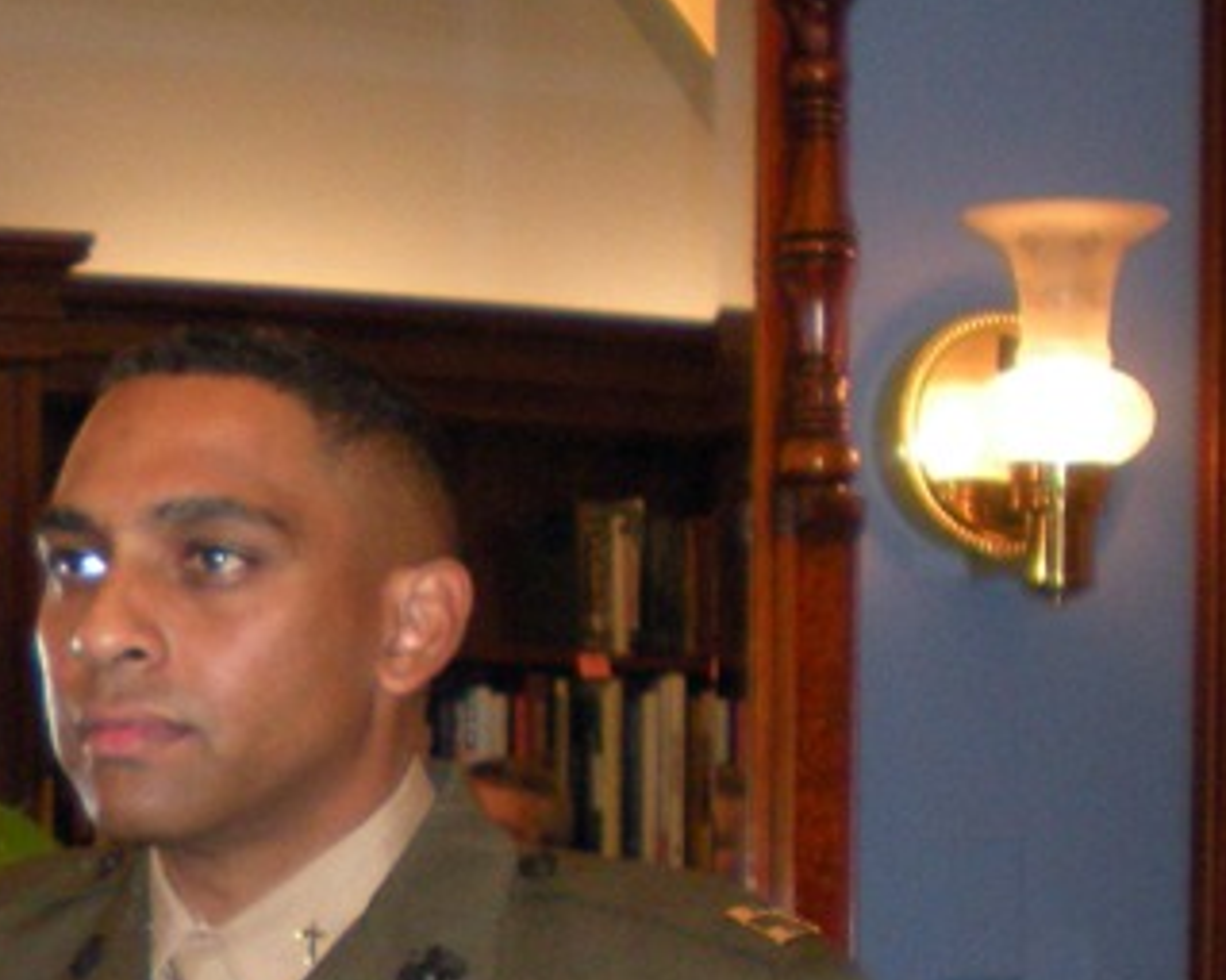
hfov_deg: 15.3
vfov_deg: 12.8
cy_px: 965
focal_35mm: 119
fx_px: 4317
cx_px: -432
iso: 283
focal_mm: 6.3
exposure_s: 1/60
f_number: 3.1
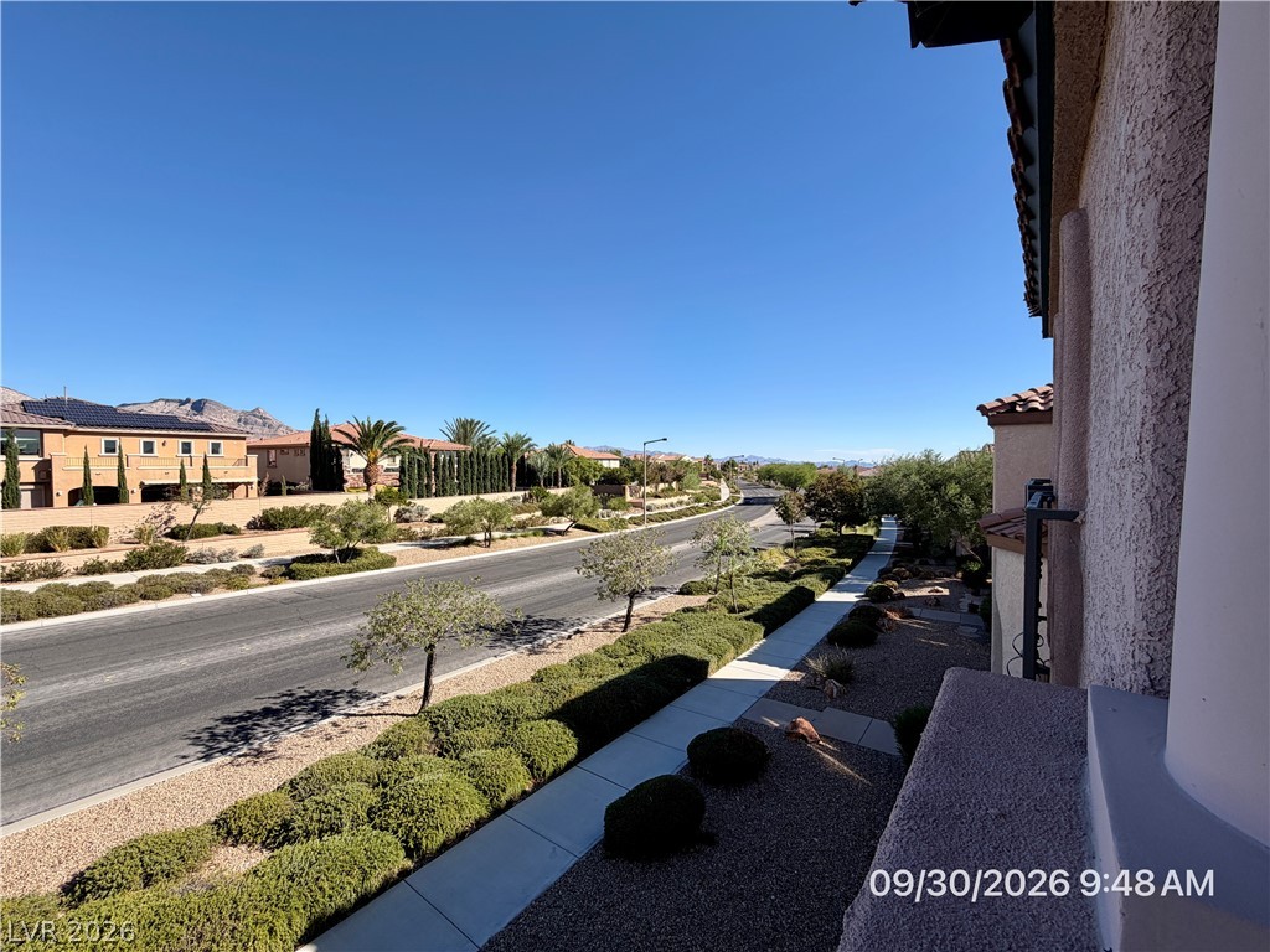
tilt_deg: -1.7
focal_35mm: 14
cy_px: 476
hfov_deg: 102.1
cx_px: 635
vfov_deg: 85.7
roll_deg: +0.4
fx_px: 514
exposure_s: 1/770
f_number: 2.2
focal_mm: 2.22
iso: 20
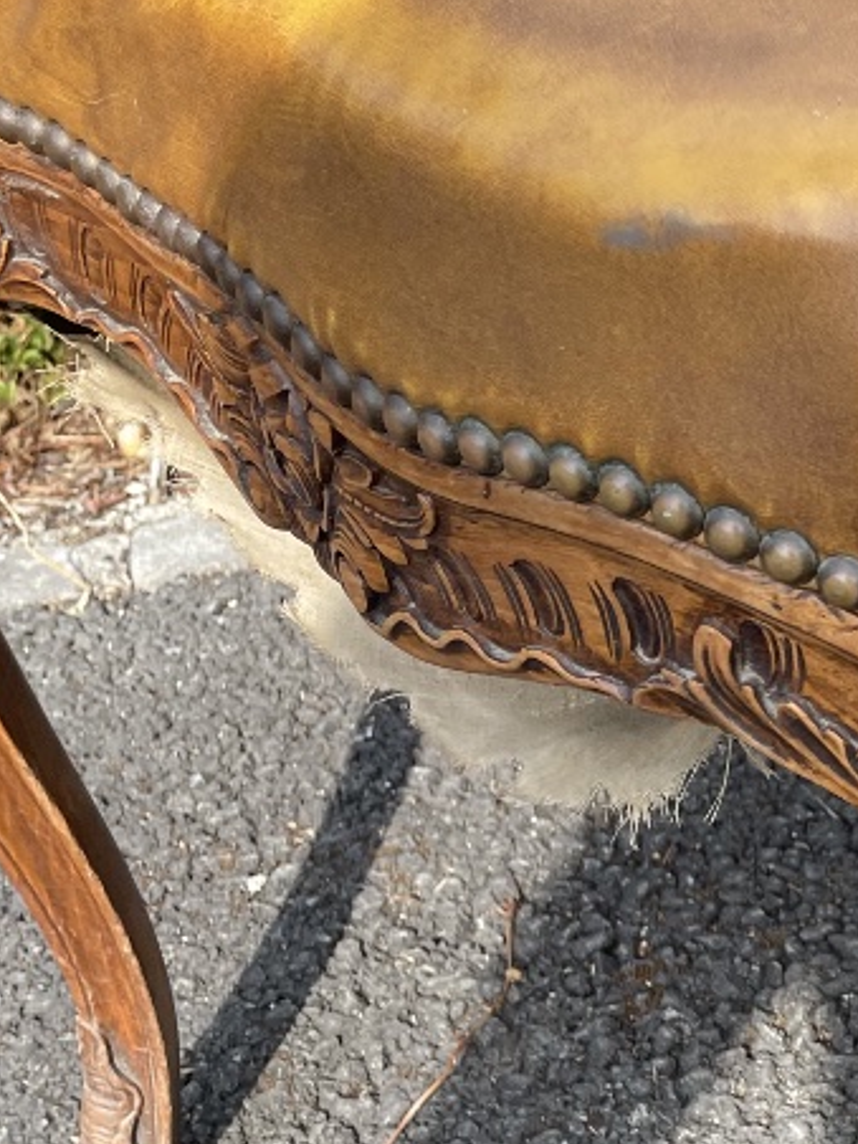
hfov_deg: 19.8
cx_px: 1076
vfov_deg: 27.7
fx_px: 2280
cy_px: 888
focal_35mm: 69
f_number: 1.6
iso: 32
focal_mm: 4.2
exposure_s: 1/1024
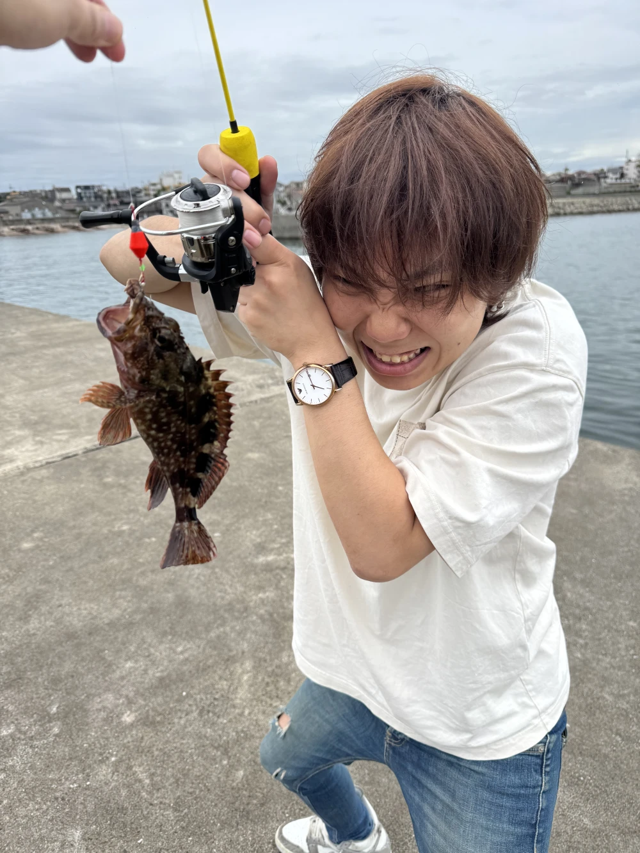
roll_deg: +0.2
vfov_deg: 71.6
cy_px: 426
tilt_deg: -19.3
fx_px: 592
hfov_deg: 56.8
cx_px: 320
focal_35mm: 24
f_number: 1.78
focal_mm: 6.76
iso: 80
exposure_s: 1/707
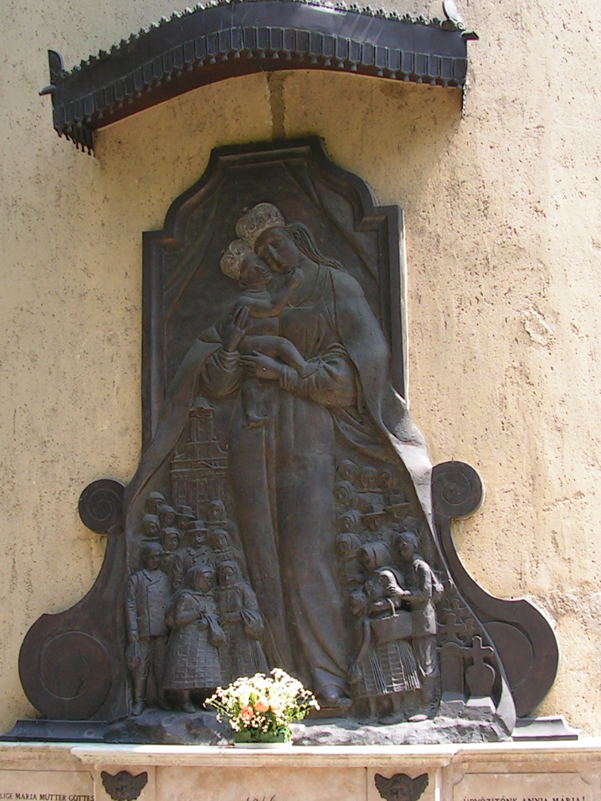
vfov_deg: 33.7
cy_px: 448
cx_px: 255
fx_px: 1320
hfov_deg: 25.6
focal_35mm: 57
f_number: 4.8
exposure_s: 1/100
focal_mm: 6
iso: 64
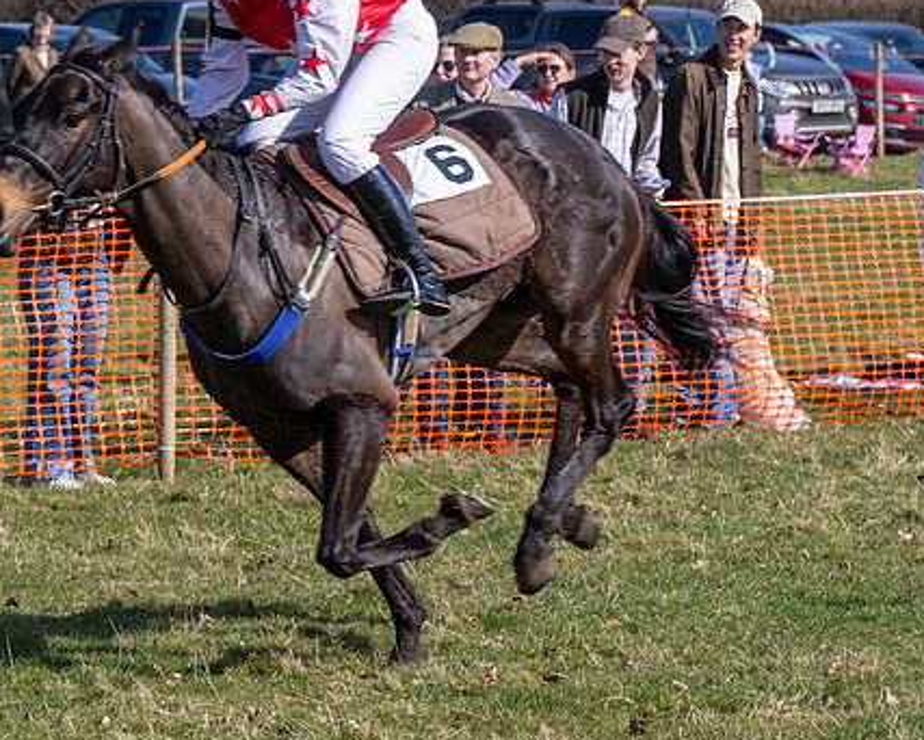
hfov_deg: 10.4
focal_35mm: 185
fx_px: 5061
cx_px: 31
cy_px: 341
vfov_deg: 8.4
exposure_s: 1/1600
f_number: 5
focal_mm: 70
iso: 200
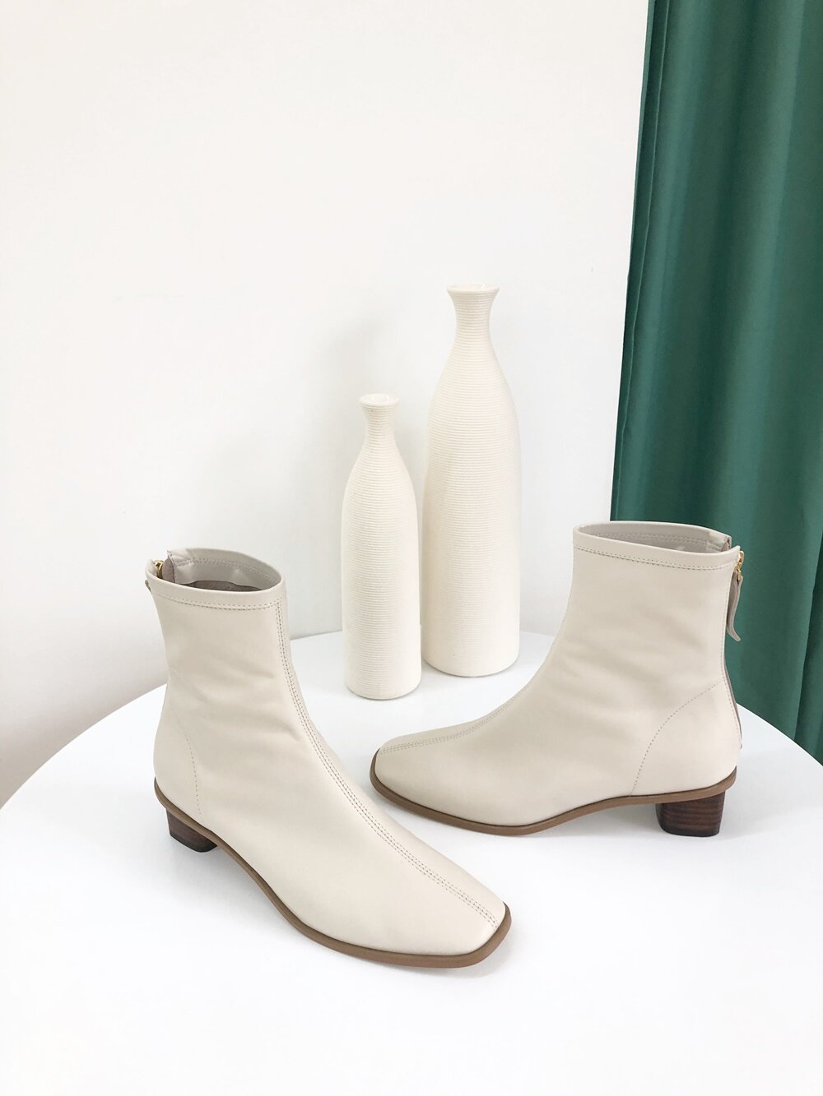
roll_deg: +1.9
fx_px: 887
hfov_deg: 49.8
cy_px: 548
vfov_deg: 63.4
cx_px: 412
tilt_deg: -23.6
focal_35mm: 28
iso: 25
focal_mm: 3.99
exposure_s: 1/30
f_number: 1.8
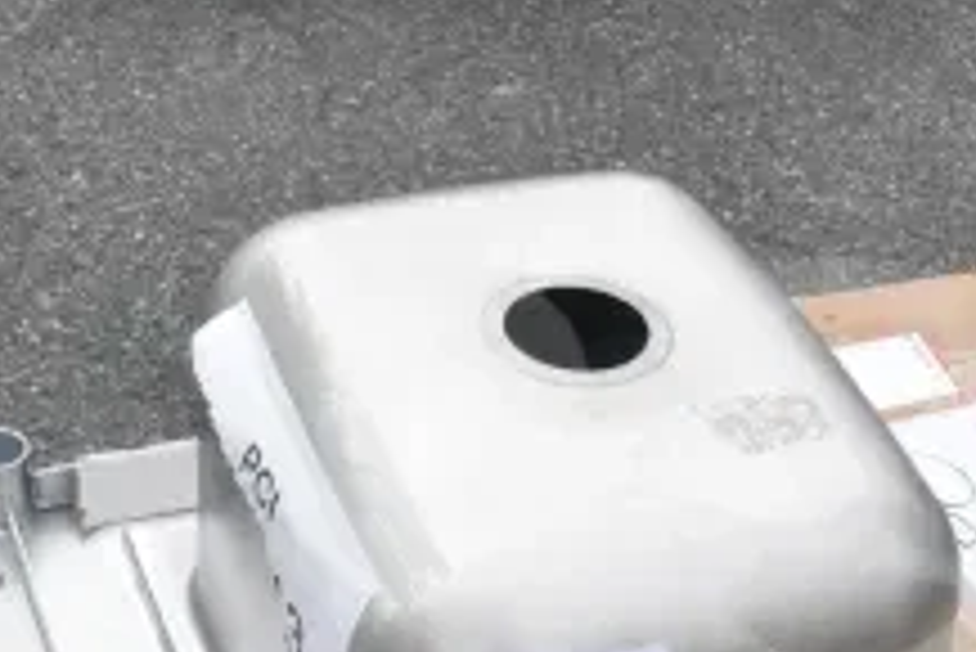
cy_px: 618
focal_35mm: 76
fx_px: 2062
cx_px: 702
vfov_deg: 17.6
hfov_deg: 26.4
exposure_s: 1/1600
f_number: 20
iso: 6400
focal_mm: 18
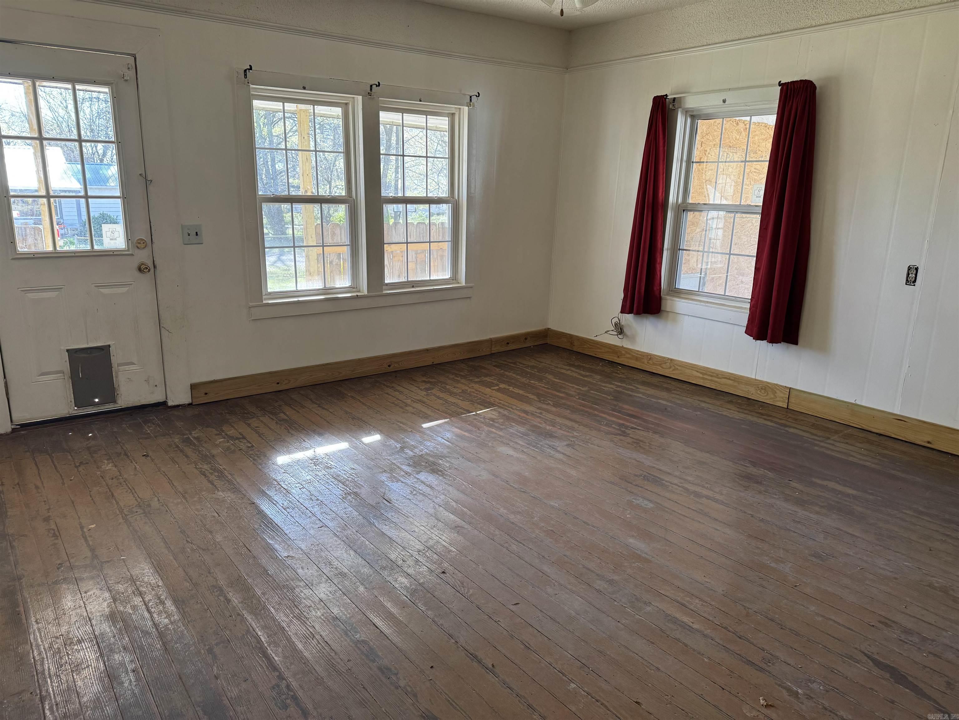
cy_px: 360
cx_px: 480
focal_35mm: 24
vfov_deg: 56.8
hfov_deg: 71.6
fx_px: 665
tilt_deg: -13.3
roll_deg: -1.8
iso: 160
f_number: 1.78
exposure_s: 1/77
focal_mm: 6.76
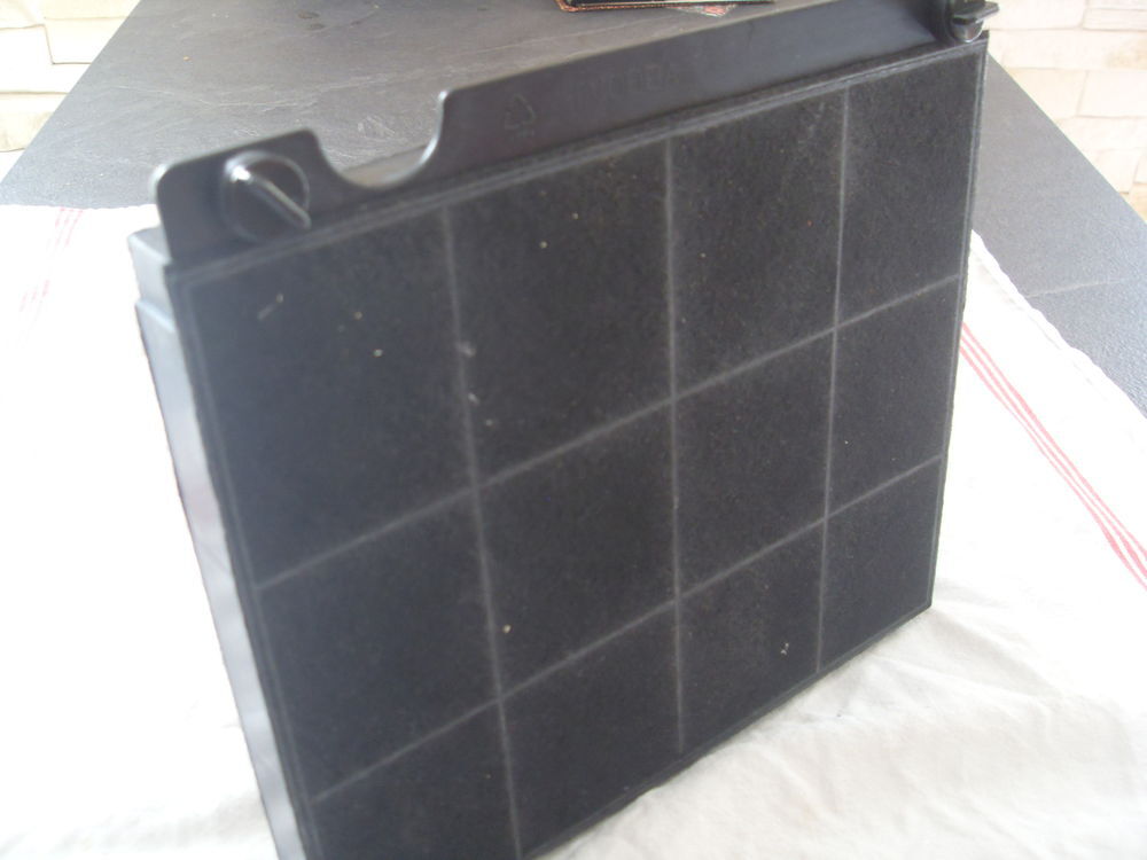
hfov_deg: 52.6
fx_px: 1160
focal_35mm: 35
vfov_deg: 40.7
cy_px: 430
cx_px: 574
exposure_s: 1/30
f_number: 2.8
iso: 200
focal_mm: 6.3
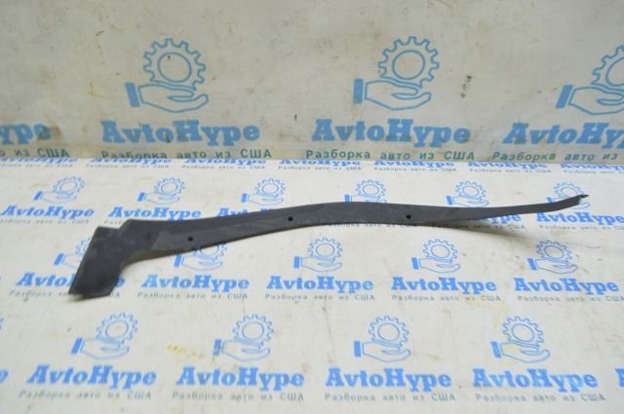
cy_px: 207
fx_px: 467
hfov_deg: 67.4
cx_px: 312
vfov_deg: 47.8
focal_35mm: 27
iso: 400
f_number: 5.6
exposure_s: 1/20
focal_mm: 18
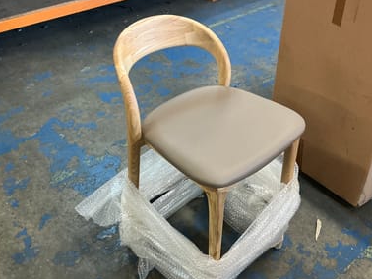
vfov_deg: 38.7
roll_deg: -2.5
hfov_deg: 50.0
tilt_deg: -39.7
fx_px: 398
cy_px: 152
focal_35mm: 37
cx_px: 210
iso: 250
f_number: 1.8
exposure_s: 1/33
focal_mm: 3
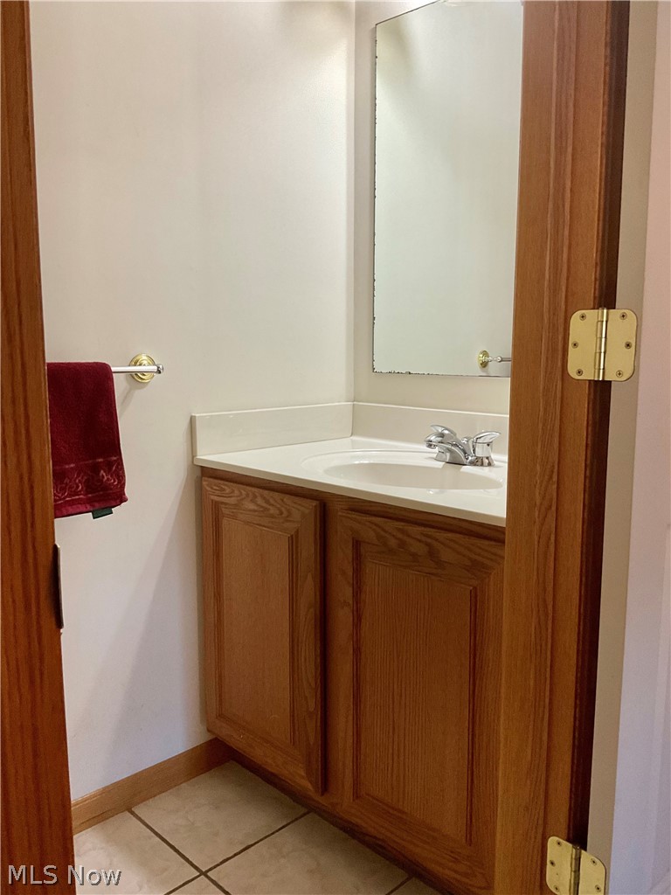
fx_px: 750
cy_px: 448
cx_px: 336
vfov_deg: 61.7
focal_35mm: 29
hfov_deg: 48.2
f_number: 1.8
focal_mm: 3
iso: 100
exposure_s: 1/60
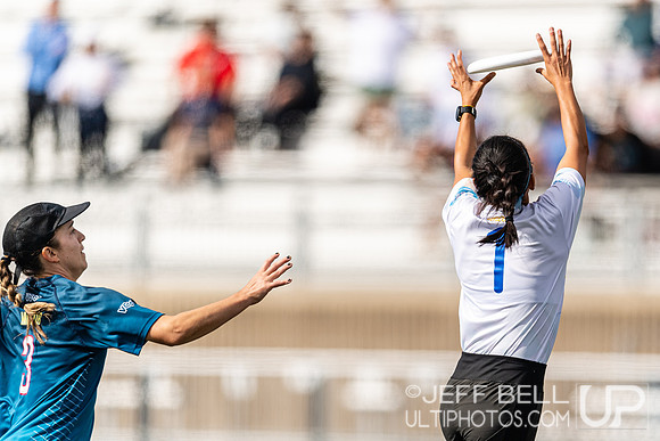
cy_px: 315
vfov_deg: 2.4
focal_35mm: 571
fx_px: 10464
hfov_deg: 3.6
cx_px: 471
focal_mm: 400
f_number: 2.8
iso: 100
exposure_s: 1/3200
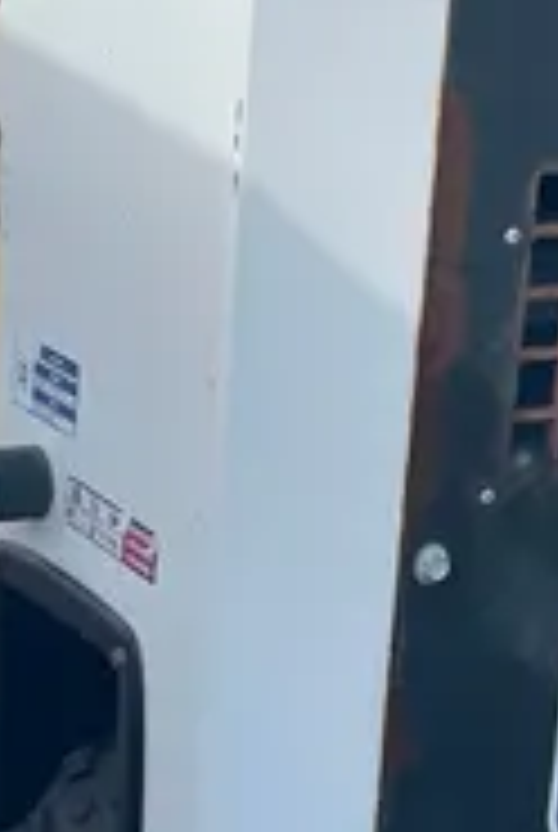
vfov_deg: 19.1
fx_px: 2478
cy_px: 488
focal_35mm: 107
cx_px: 220
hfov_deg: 12.8
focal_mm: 4.2
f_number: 1.6
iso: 32
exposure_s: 1/2618
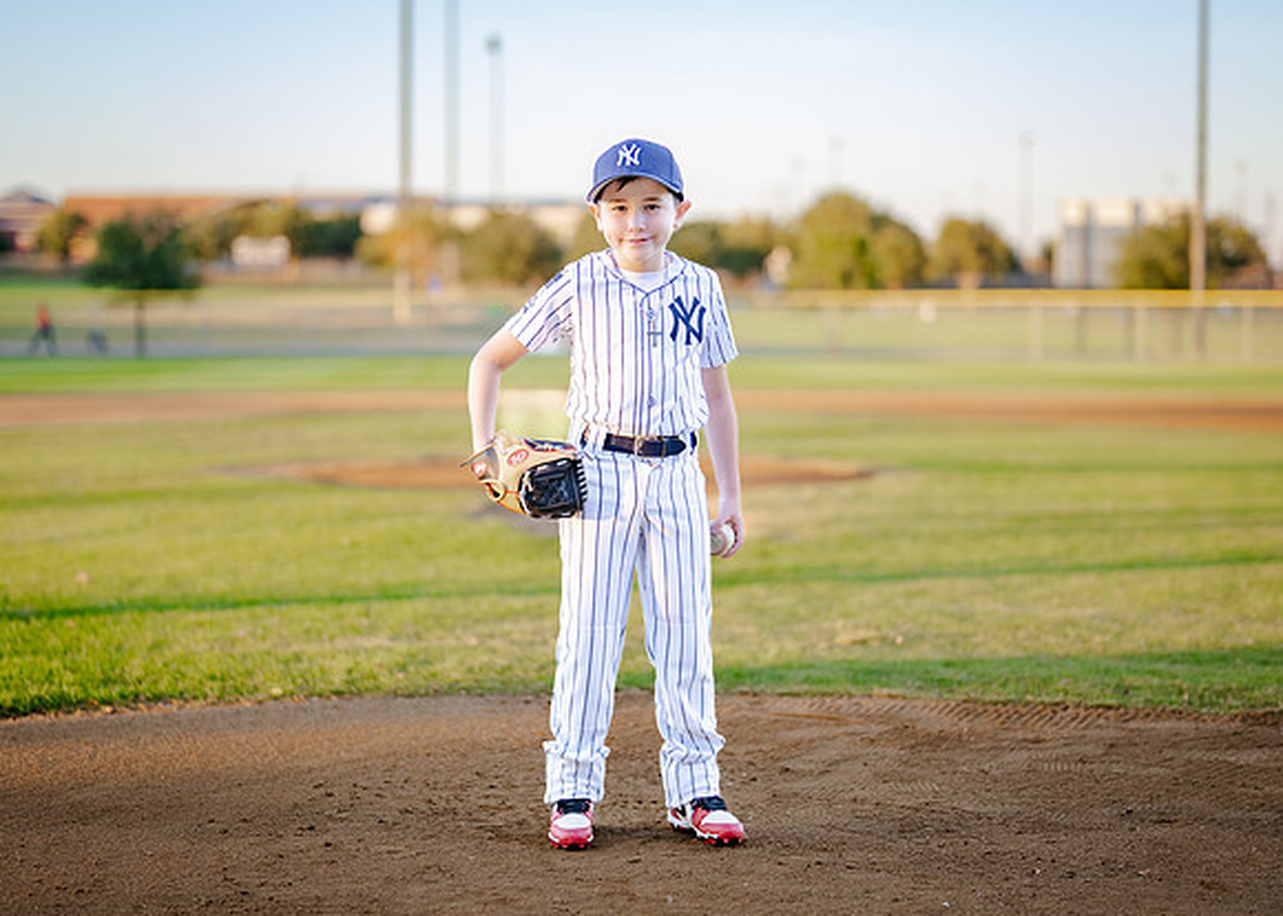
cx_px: 643
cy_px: 467
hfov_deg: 29.0
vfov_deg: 20.9
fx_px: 2479
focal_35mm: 68
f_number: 1.2
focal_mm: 50
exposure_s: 1/1600
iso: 250
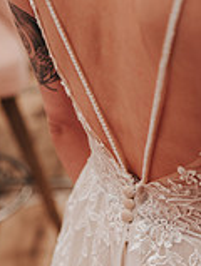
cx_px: 119
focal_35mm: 95
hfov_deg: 15.6
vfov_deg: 19.9
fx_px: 733
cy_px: 269
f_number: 2.8
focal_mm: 35
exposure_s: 1/125
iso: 220
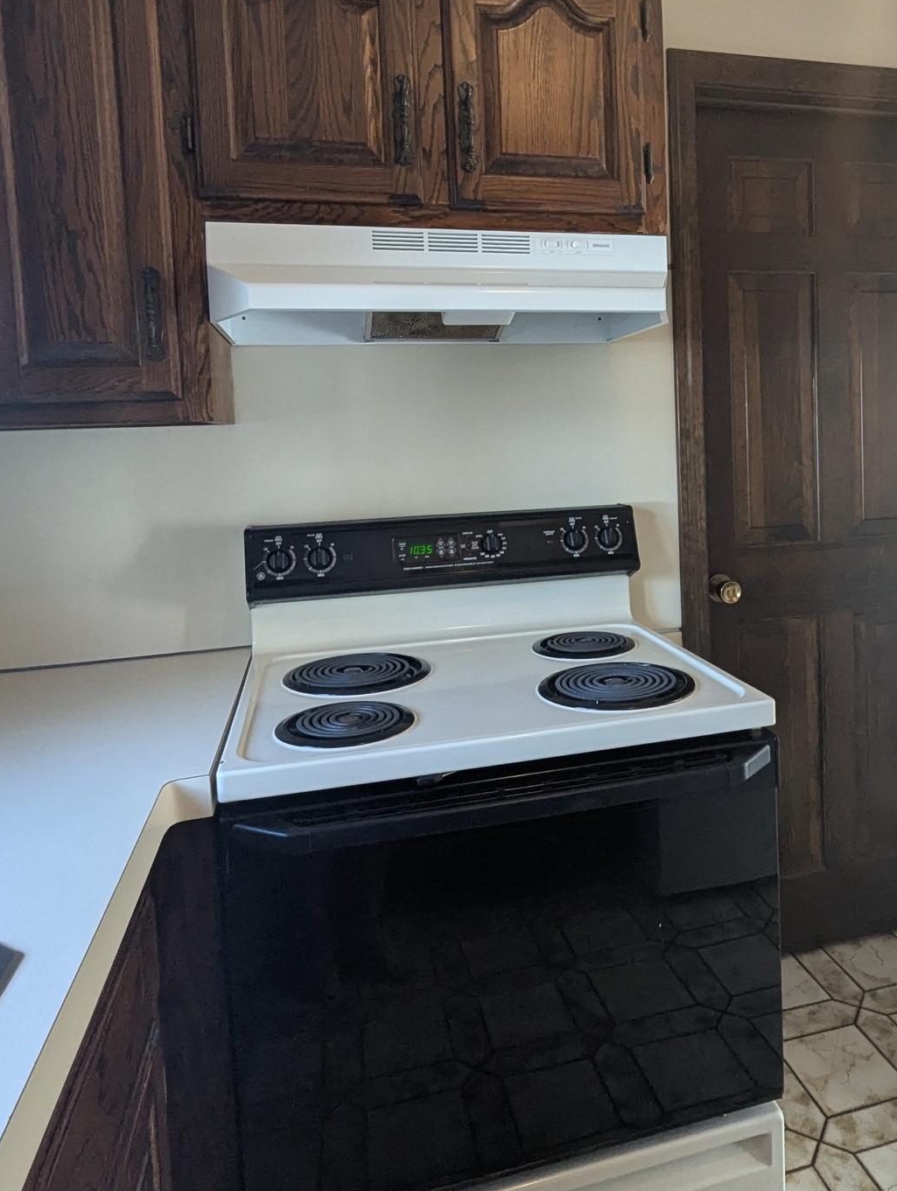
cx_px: 561
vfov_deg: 75.6
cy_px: 484
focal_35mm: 22
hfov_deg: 60.4
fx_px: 758
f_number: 2.2
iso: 343
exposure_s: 1/60
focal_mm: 1.95
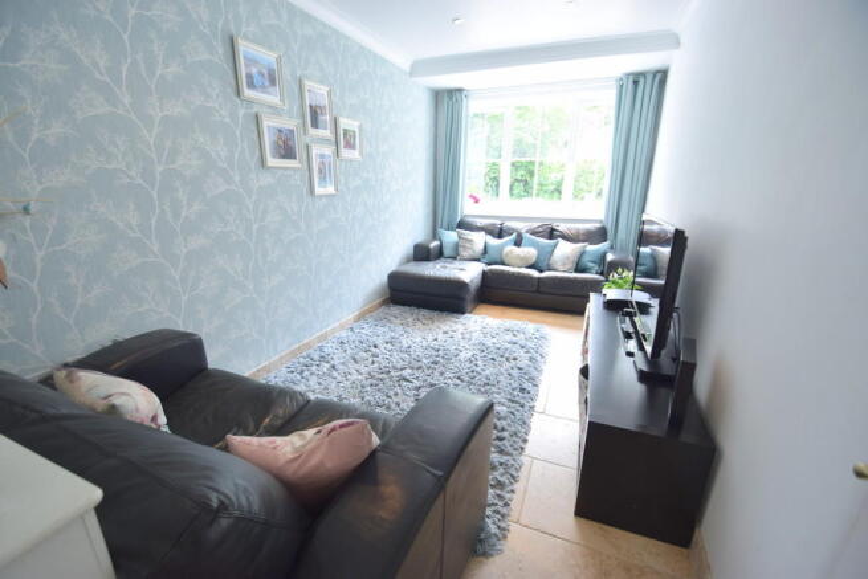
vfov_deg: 77.4
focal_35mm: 15
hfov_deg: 100.4
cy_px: 290
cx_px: 434
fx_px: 362
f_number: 4.5
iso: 400
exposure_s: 1/80
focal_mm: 10
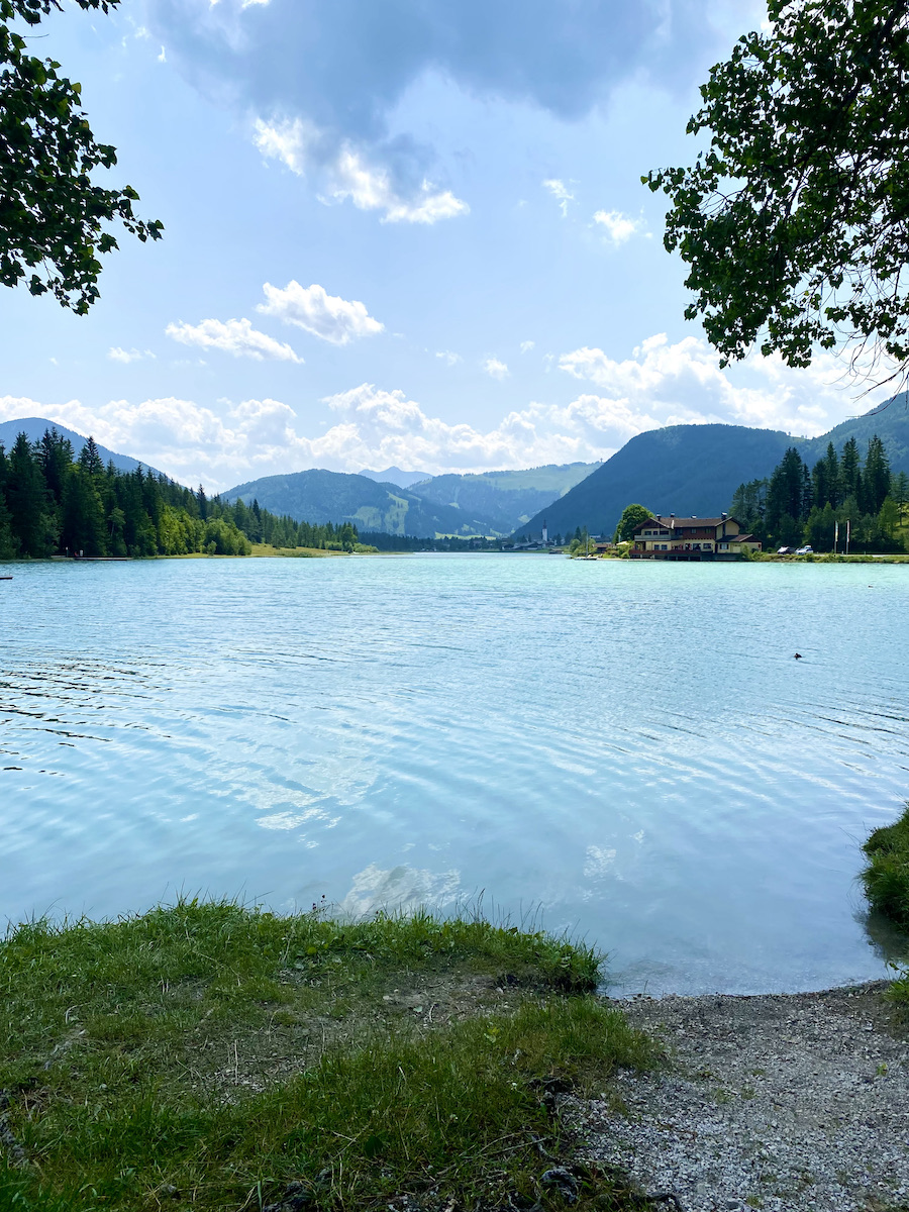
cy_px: 606
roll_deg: +0.1
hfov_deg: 53.1
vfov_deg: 67.3
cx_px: 454
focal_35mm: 26
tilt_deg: -3.1
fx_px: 910
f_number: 1.8
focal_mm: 4.25
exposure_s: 1/4808
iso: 32
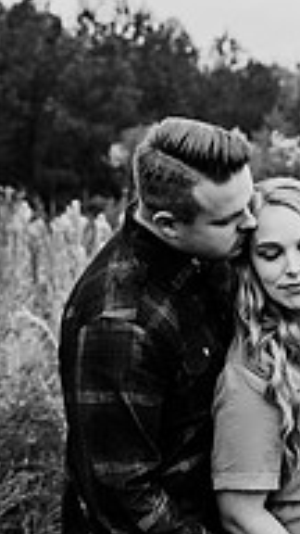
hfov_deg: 20.1
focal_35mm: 59
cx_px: 258
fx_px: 834
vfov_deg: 35.2
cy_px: 189
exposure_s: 1/250
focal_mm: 24
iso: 400
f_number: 2.5
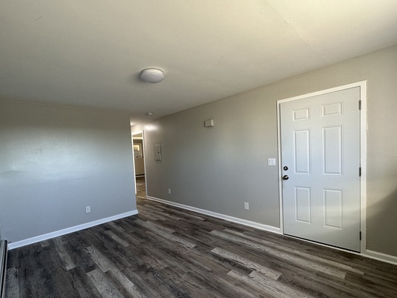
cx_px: 191
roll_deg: +3.2
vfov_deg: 74.5
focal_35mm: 17
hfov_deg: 91.0
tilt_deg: -3.7
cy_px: 165
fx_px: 195
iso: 125
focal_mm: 2.22
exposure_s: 1/120
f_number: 2.2
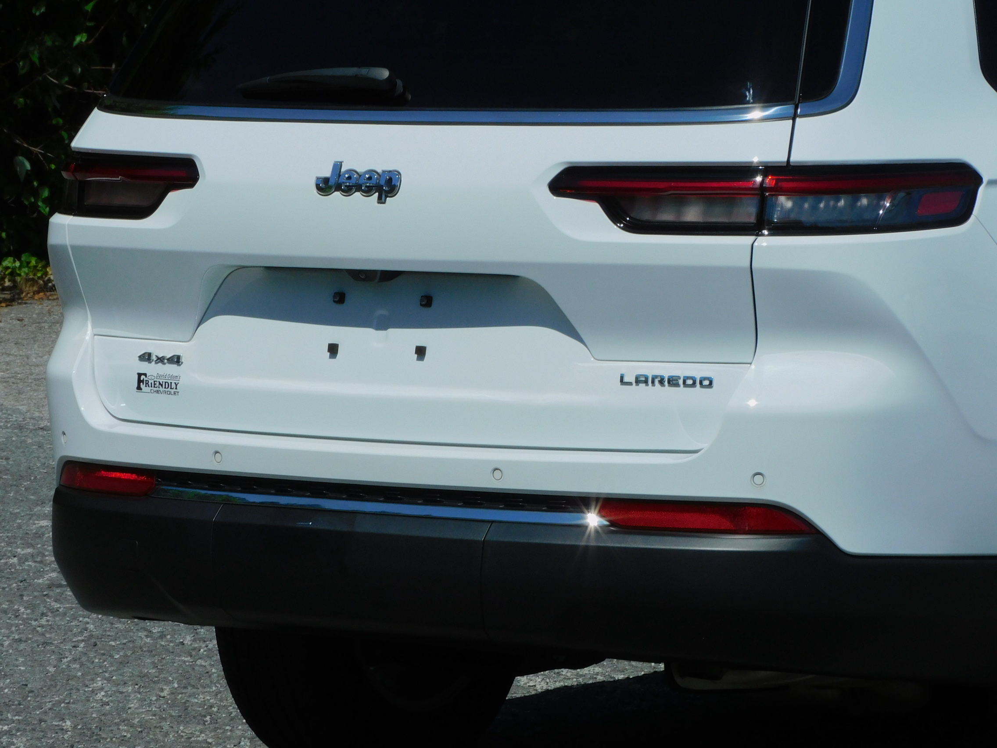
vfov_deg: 8.2
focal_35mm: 180
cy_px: 374
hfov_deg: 11.0
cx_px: 498
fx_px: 5184
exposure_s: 1/1250
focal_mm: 32.2
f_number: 6.7
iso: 125
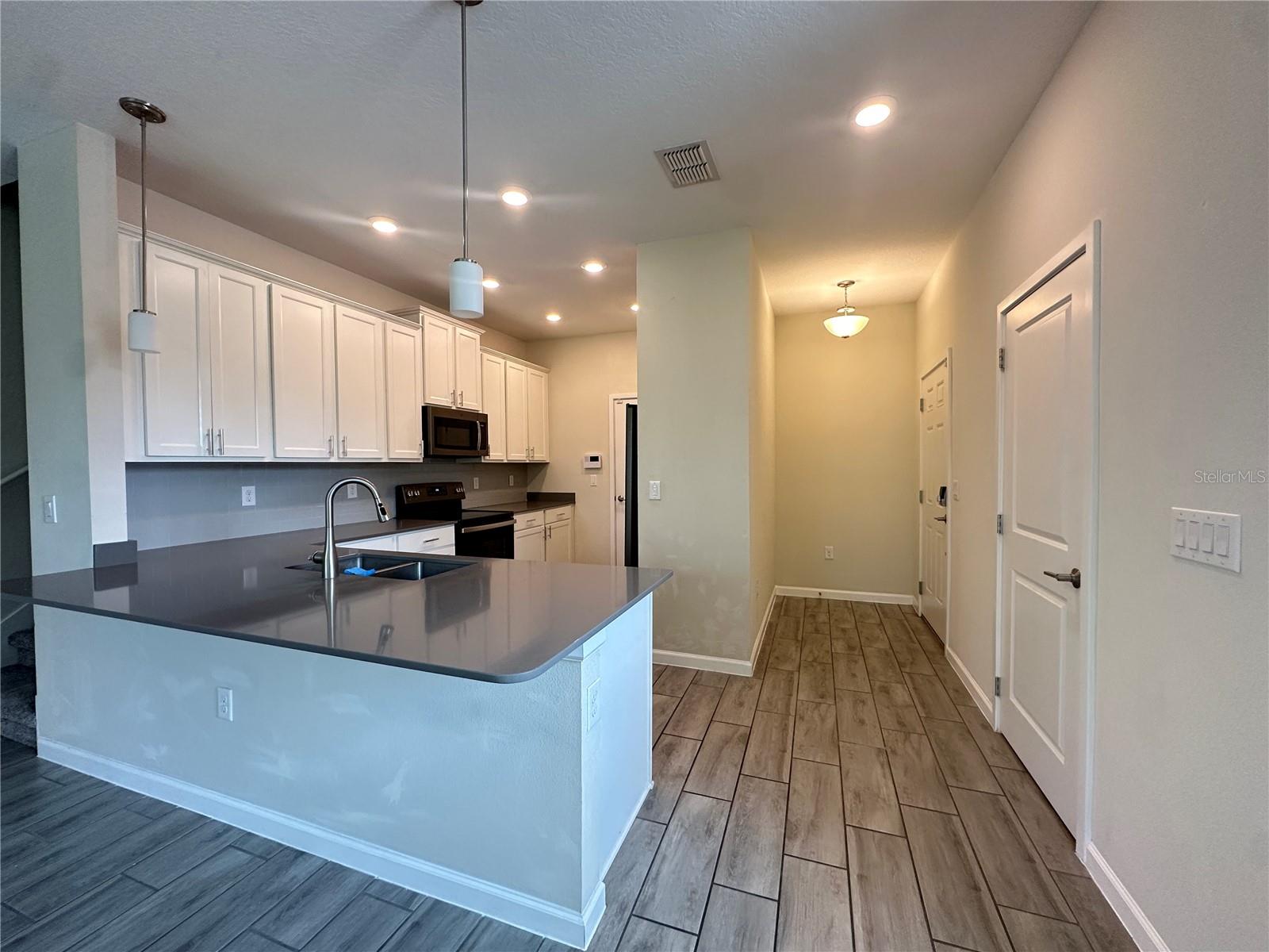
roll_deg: +0.5
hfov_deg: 102.1
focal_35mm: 14
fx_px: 513
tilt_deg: -1.0
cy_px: 476
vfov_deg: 85.7
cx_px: 634
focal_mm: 2.22
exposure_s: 1/120
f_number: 2.2
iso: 250
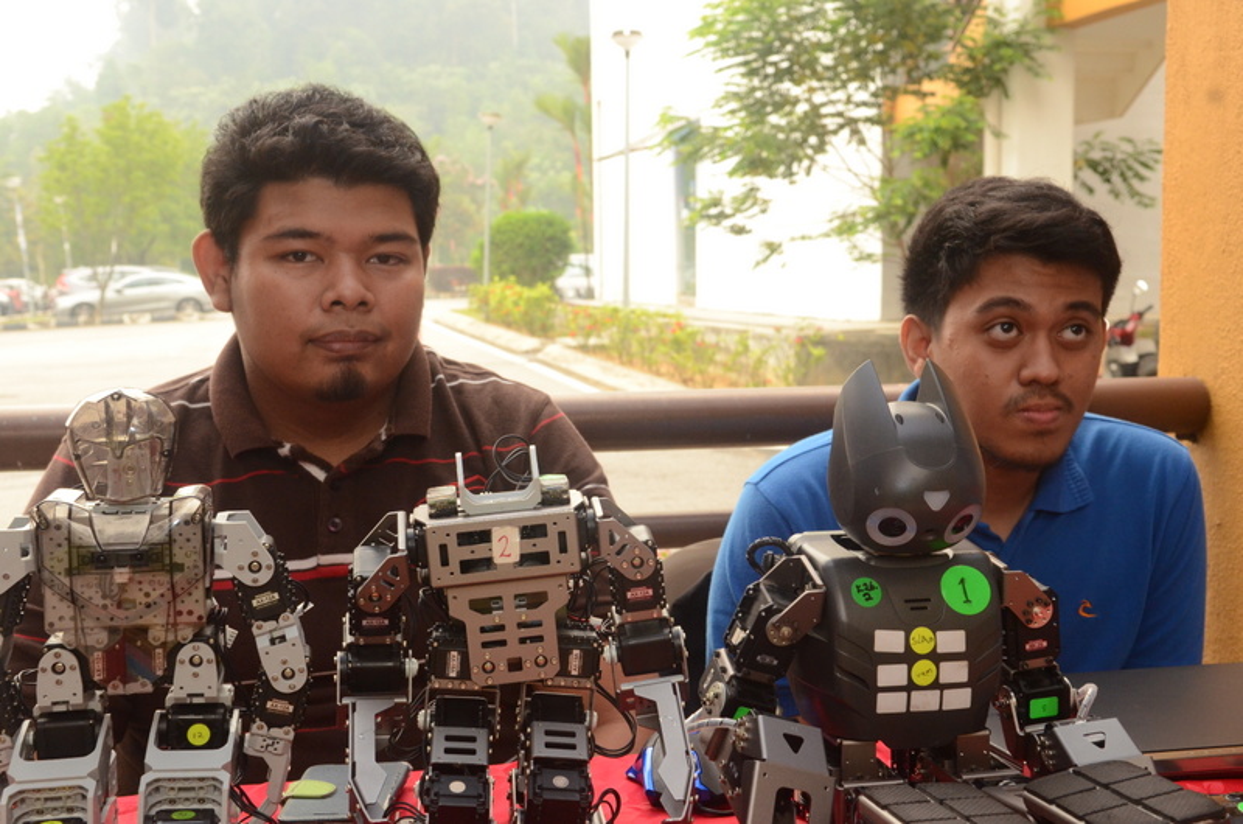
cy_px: 412
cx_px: 622
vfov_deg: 28.0
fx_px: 1654
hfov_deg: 41.2
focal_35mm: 48
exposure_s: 1/200
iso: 1600
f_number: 8
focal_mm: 32
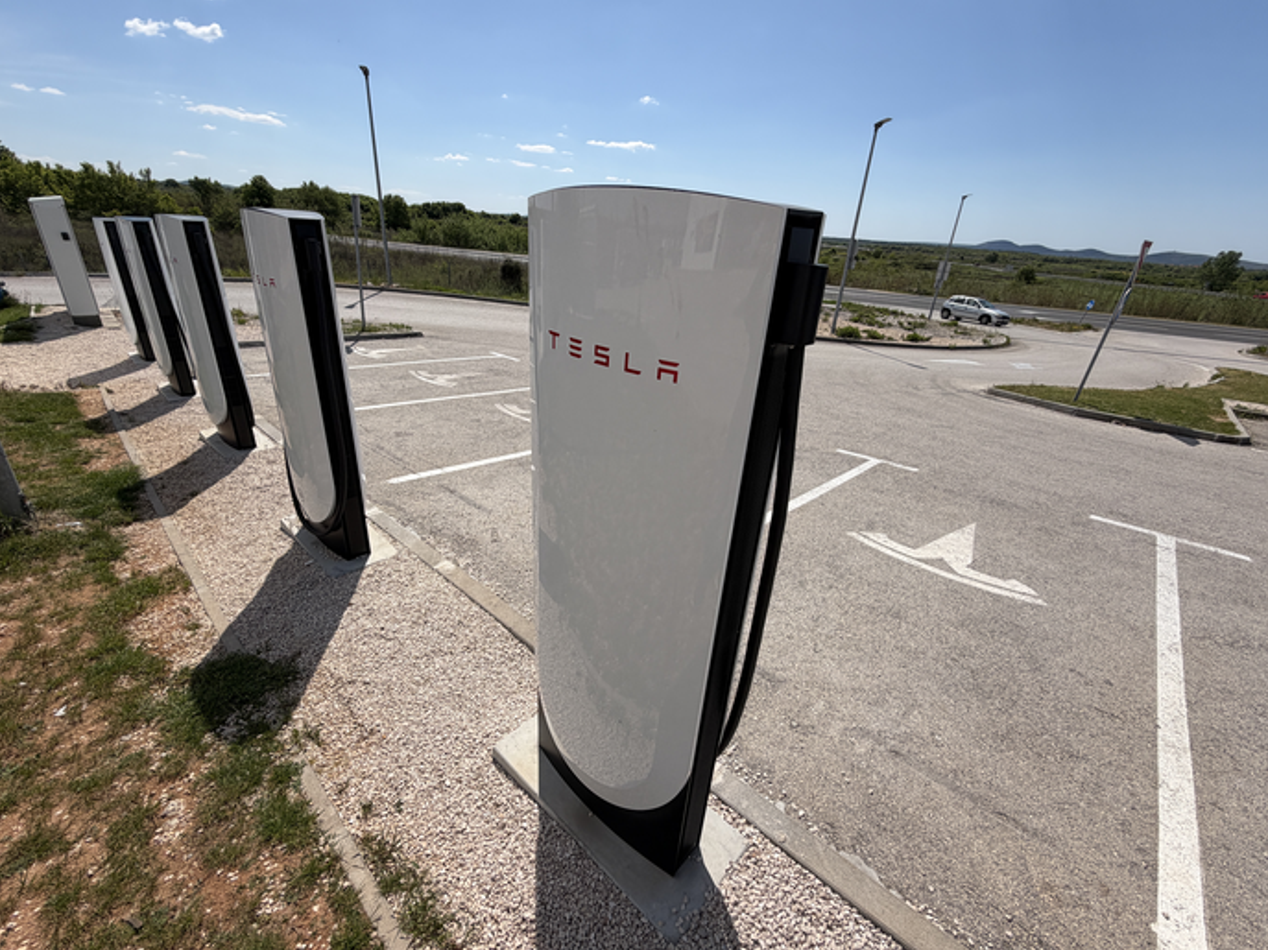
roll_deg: -4.2
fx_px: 549
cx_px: 628
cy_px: 476
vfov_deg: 81.7
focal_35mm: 15
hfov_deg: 98.2
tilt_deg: -24.5
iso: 20
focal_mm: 2.22
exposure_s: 1/1698
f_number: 2.2
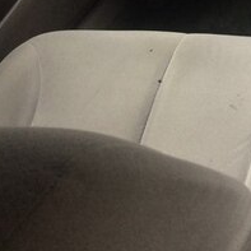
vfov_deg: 19.3
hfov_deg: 18.9
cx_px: 311
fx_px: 706
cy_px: -25
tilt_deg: -29.5
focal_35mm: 86
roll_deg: +3.9
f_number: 2.2
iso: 160
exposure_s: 1/33
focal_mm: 4.15
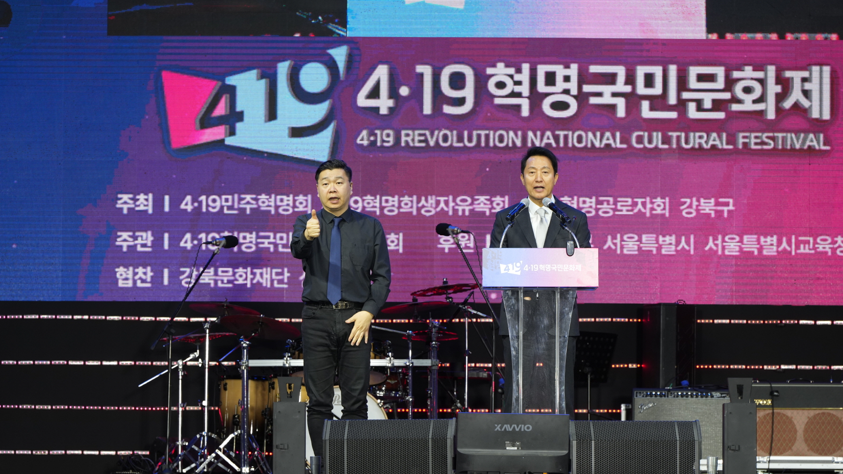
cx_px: 421
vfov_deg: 6.8
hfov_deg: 12.0
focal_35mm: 179
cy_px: 277
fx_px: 4001
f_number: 4.5
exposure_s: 1/200
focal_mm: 170
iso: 500
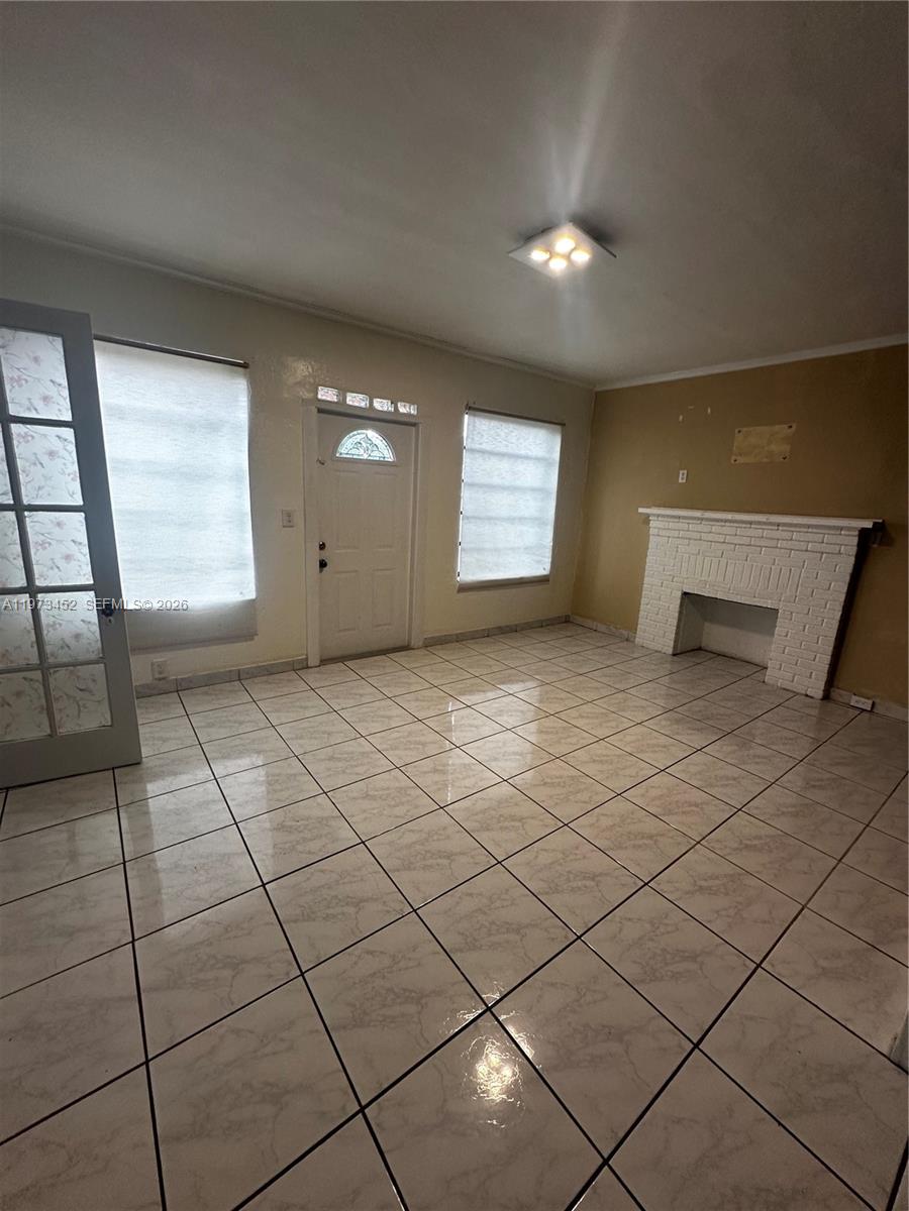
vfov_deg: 102.1
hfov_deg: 85.7
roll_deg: -2.6
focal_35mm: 14
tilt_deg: -12.0
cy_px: 606
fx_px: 490
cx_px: 454
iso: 200
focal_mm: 2.22
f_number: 2.2
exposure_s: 1/120
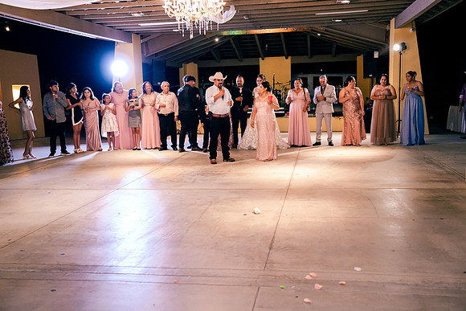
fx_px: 466
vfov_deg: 36.9
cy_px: 156
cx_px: 233
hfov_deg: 53.1
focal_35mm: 36
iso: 3200
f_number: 2.8
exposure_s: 1/200
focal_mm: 36
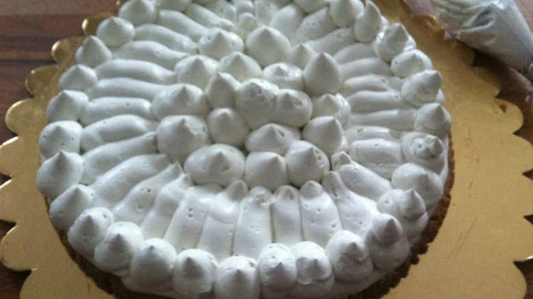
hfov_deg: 51.6
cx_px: 268
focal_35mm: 39
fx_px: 551
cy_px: 138
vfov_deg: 30.4
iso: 320
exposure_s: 1/15
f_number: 2.8
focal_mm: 3.85
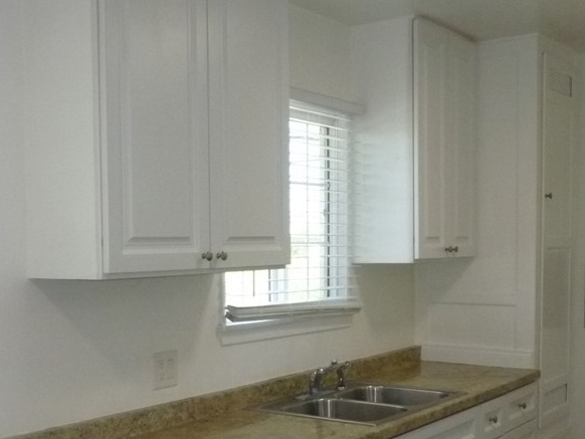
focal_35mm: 51
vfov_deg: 28.3
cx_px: 189
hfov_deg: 37.0
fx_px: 862
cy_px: 314
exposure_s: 1/125
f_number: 3.3
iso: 400
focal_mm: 5.2
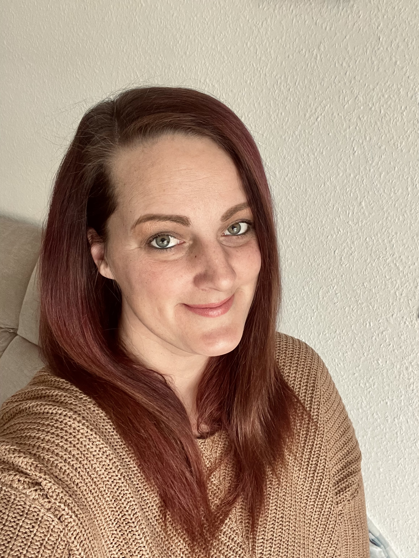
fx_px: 484
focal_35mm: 30
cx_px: 210
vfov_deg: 60.0
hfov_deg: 46.8
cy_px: 279
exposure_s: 1/60
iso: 160
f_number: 2.2
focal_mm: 2.71
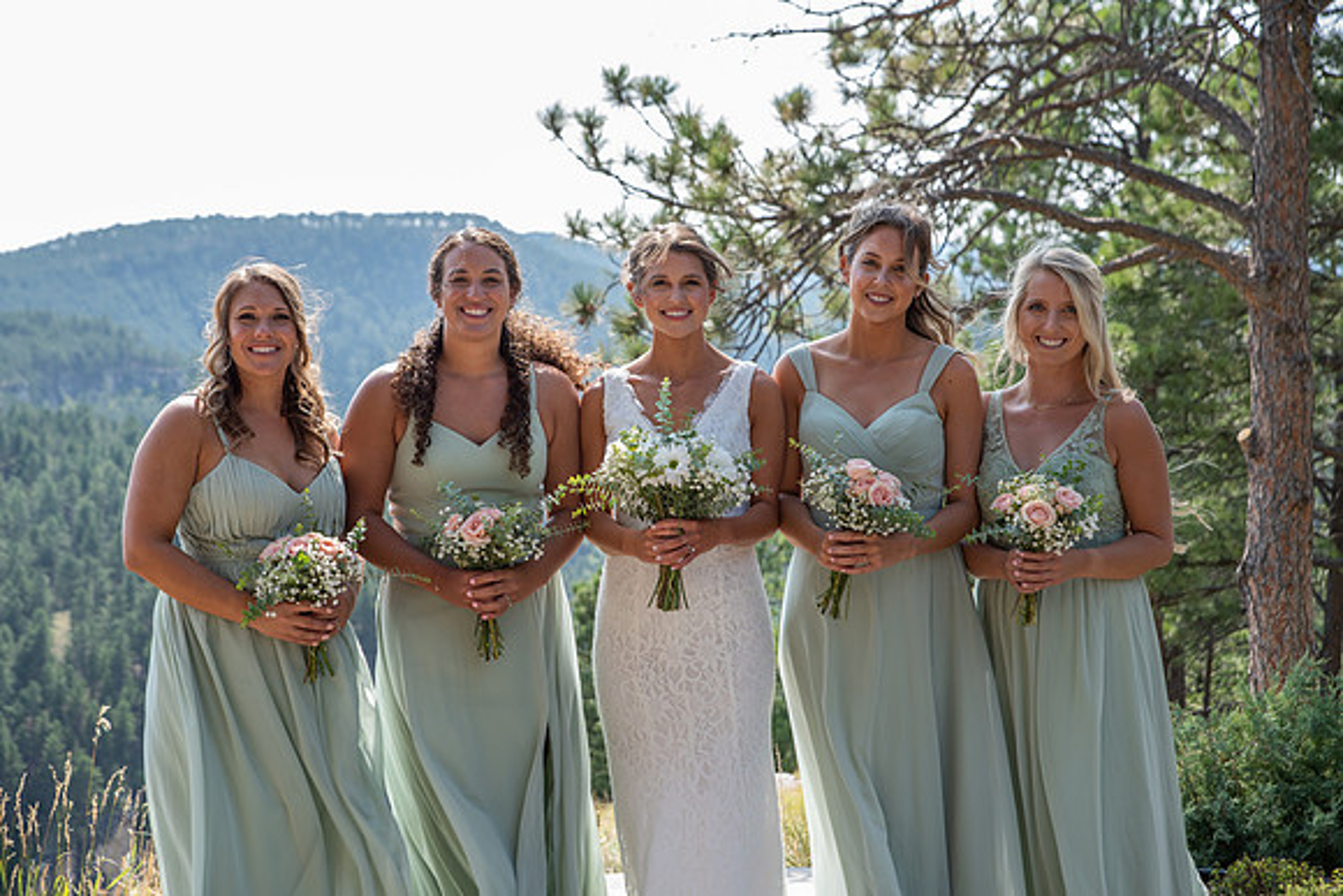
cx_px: 672
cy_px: 448
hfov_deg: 34.5
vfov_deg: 23.4
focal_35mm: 58
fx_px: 2164
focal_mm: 58
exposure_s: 1/160
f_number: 4.5
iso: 125
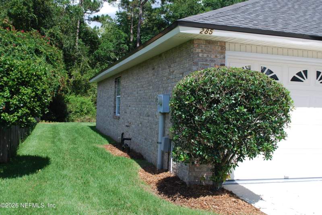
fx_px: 349
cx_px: 161
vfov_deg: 34.3
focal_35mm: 39
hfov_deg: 49.5
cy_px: 108
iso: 100
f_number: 7.1
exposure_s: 1/200
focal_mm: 26
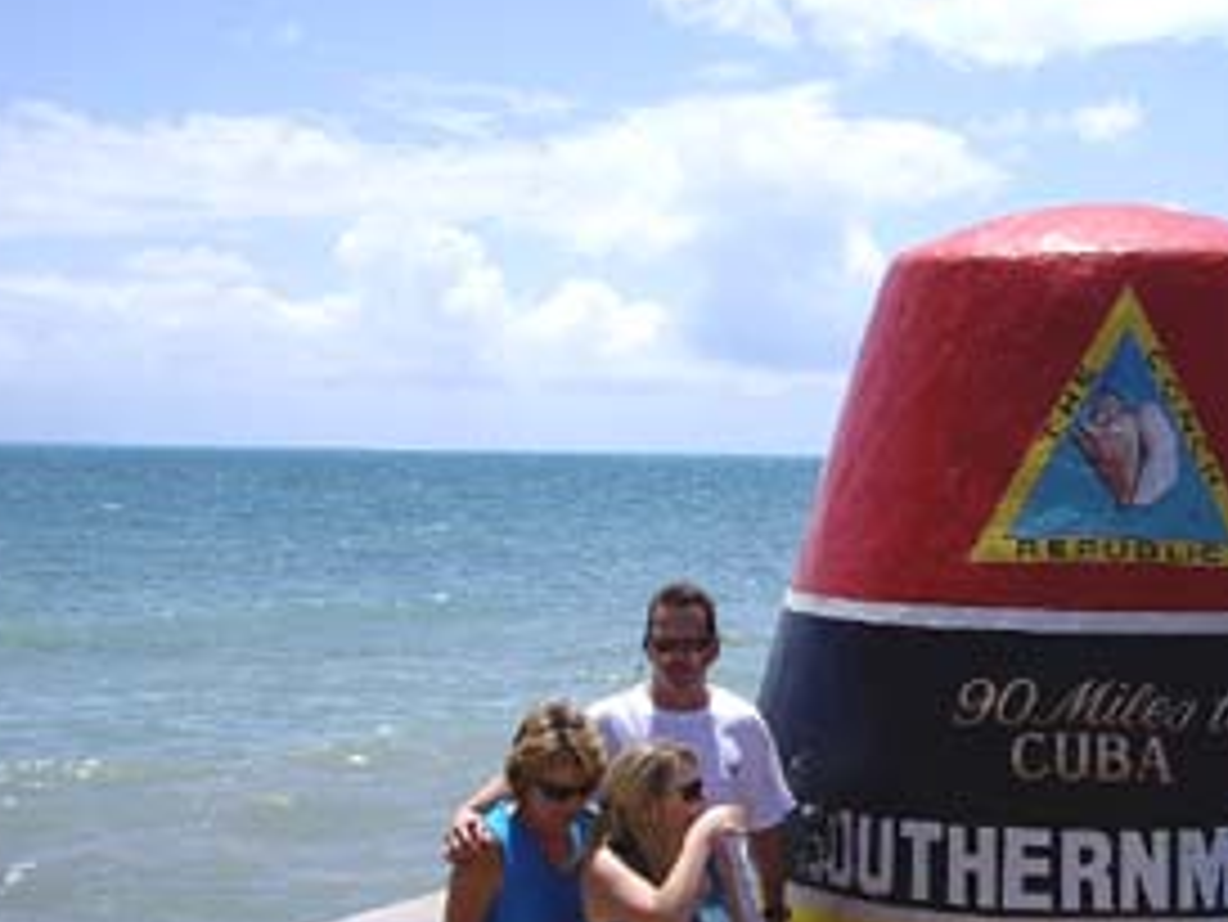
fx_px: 2520
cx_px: 931
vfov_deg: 20.7
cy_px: 501
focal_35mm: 71
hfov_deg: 27.0
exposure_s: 1/200
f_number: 8
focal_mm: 7.9
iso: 64
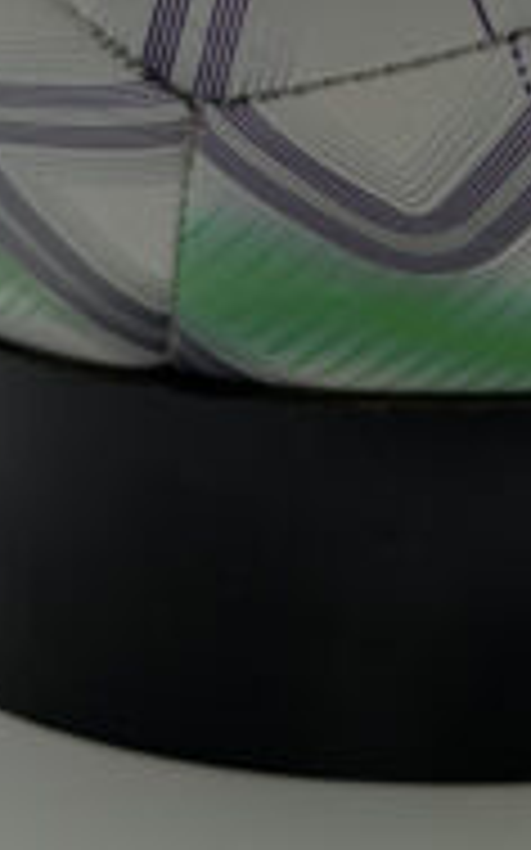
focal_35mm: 215
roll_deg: -1.1
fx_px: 4982
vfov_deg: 9.4
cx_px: 486
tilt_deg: -5.7
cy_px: -513
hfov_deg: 6.1
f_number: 1.78
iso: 64
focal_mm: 6.76
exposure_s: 1/420
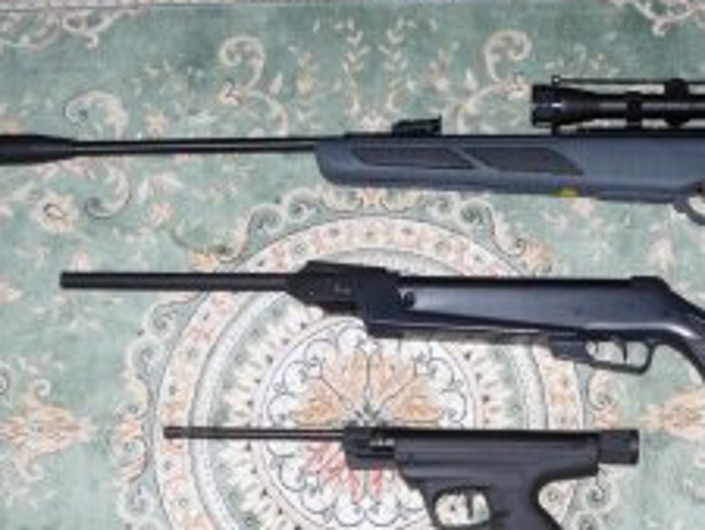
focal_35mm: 64
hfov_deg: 29.8
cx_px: 514
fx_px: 1304
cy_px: 373
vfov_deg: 22.8
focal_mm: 6
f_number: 2.8
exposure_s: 1/30
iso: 100
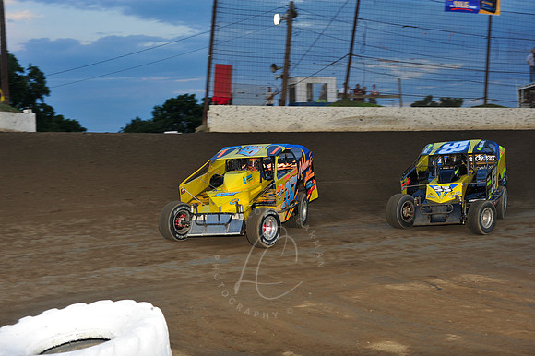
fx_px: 1188
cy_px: 178
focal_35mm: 80
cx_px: 268
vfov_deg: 17.0
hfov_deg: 25.4
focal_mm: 80
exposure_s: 1/320
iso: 640
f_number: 6.3
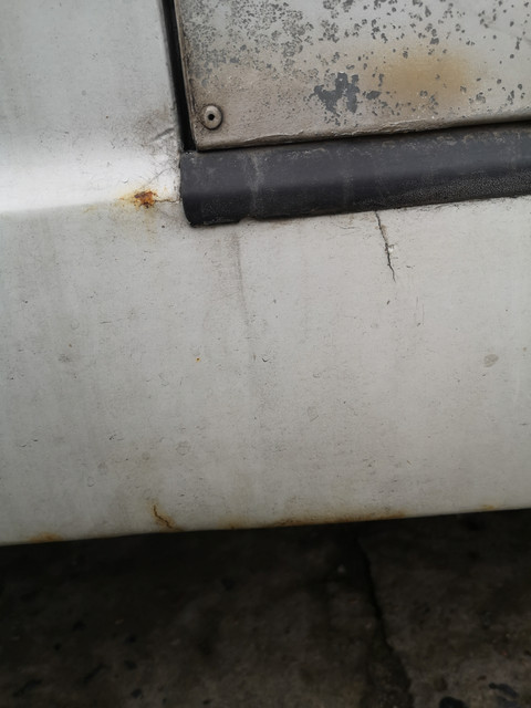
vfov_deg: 65.3
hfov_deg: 51.4
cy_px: 354
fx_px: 552
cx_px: 266
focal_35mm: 27
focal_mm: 5.58
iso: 50
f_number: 1.8
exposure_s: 1/214
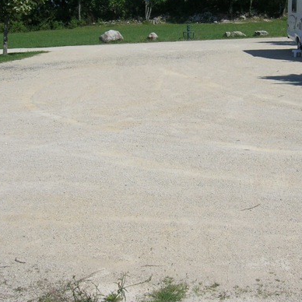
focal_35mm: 62
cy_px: 88
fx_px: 612
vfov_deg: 27.5
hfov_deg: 27.5
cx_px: 214
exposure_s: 1/648
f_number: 4.9
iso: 50
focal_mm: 5.7
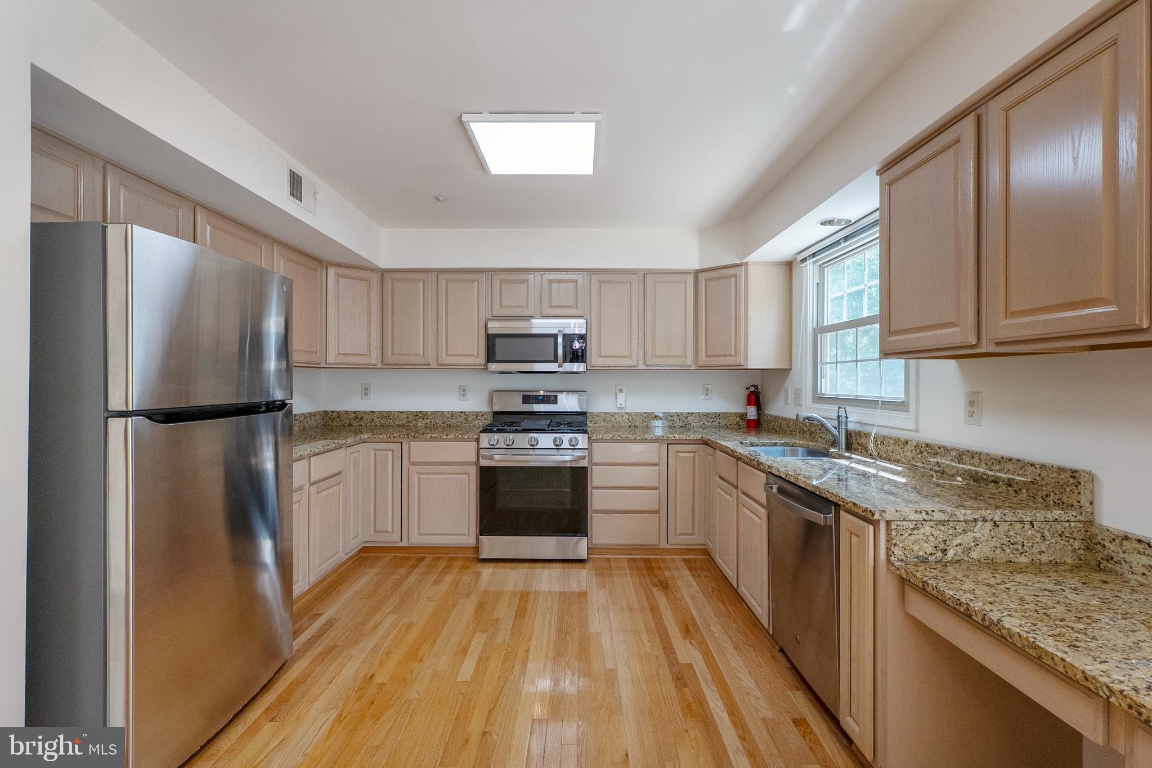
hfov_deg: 100.4
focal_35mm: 15
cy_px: 384
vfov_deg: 77.3
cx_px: 576
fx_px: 480
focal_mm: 10
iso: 640
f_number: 4
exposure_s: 1/250
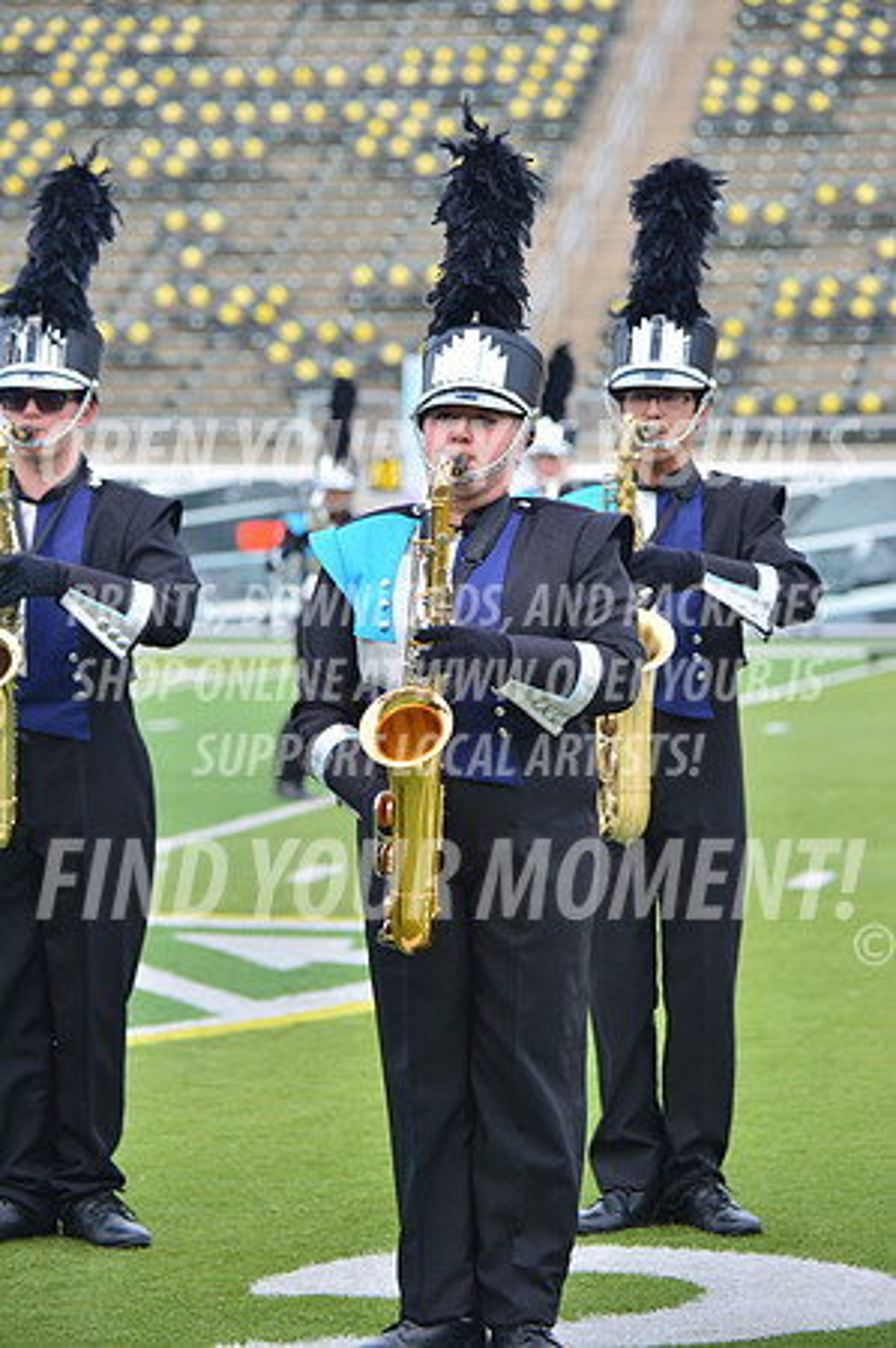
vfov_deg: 12.9
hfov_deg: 8.6
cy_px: 674
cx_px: 448
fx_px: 5987
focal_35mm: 160
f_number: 5.6
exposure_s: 1/500
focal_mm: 160
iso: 200
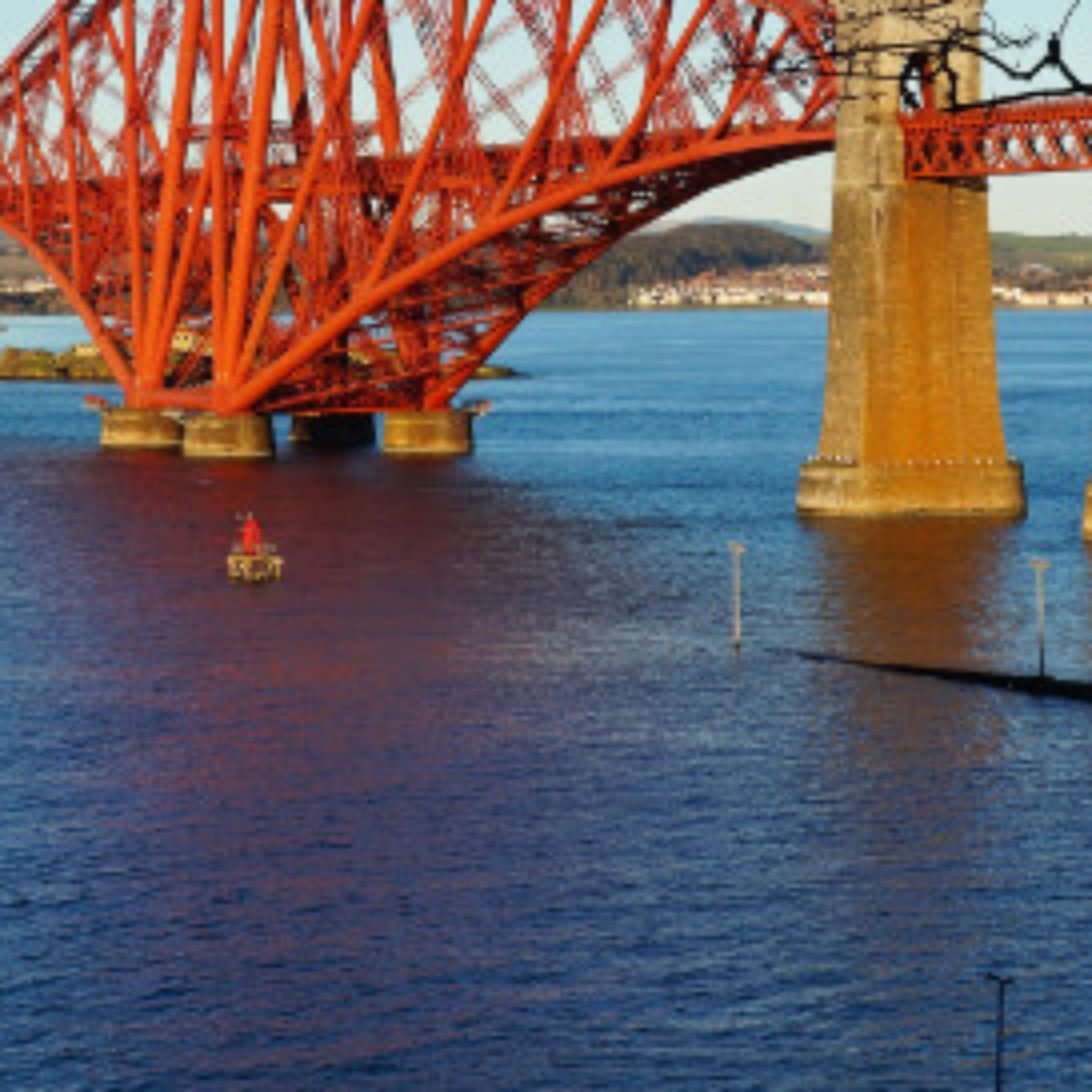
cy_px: 186
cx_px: 224
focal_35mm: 112
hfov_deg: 15.5
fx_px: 3997
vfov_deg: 15.4
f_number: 13
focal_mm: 30
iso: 100
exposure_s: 1/80
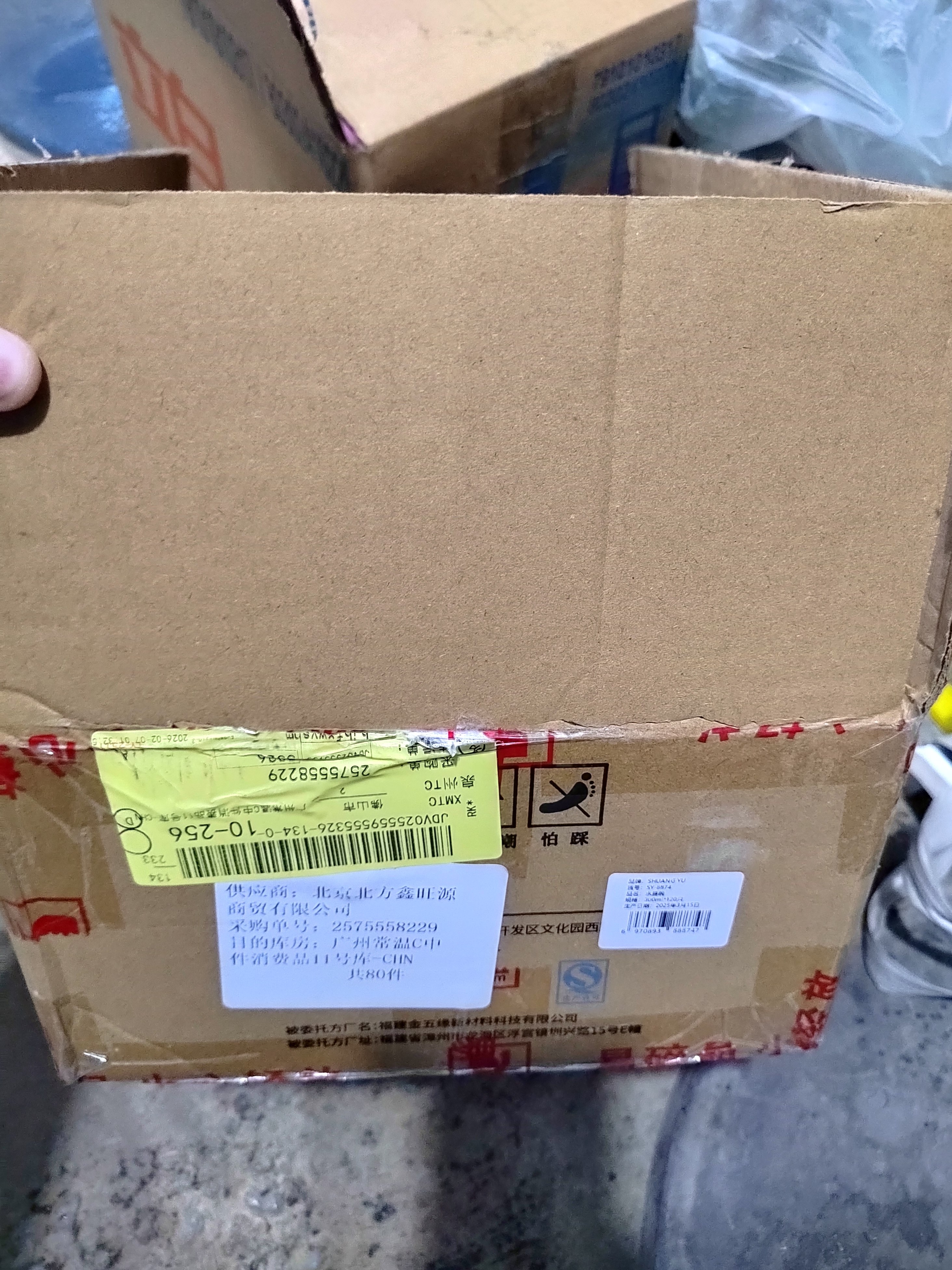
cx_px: 476
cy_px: 635
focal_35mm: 23
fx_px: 843
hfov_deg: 58.9
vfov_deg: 73.9
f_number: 1.9
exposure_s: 1/33.3
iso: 4600
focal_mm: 5.52
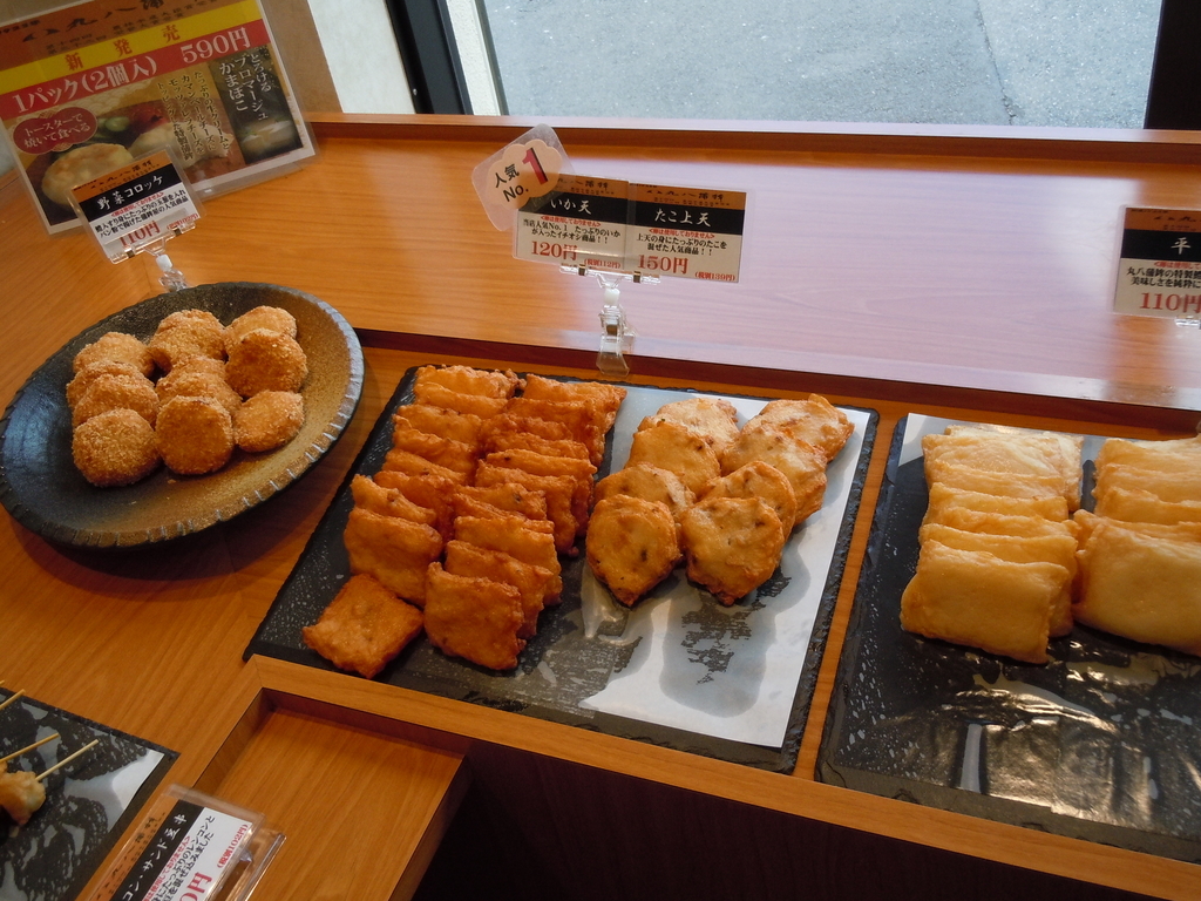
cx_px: 600
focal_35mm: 33
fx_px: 1145
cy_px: 450
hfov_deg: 55.4
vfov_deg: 42.9
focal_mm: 5.9
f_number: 4
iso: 250
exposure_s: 1/125
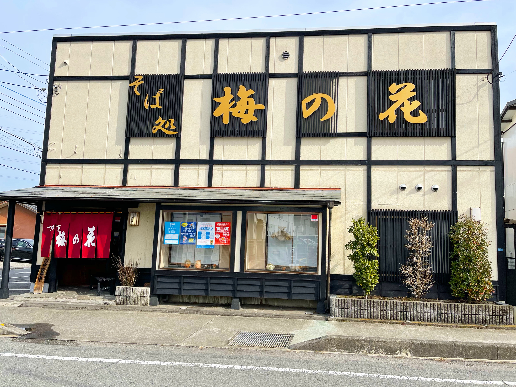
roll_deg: -3.1
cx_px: 258
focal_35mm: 26
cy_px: 194
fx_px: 388
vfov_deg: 53.1
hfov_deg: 67.3
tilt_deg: +6.8
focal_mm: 5.1
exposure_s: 1/2717
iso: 32
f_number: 1.6
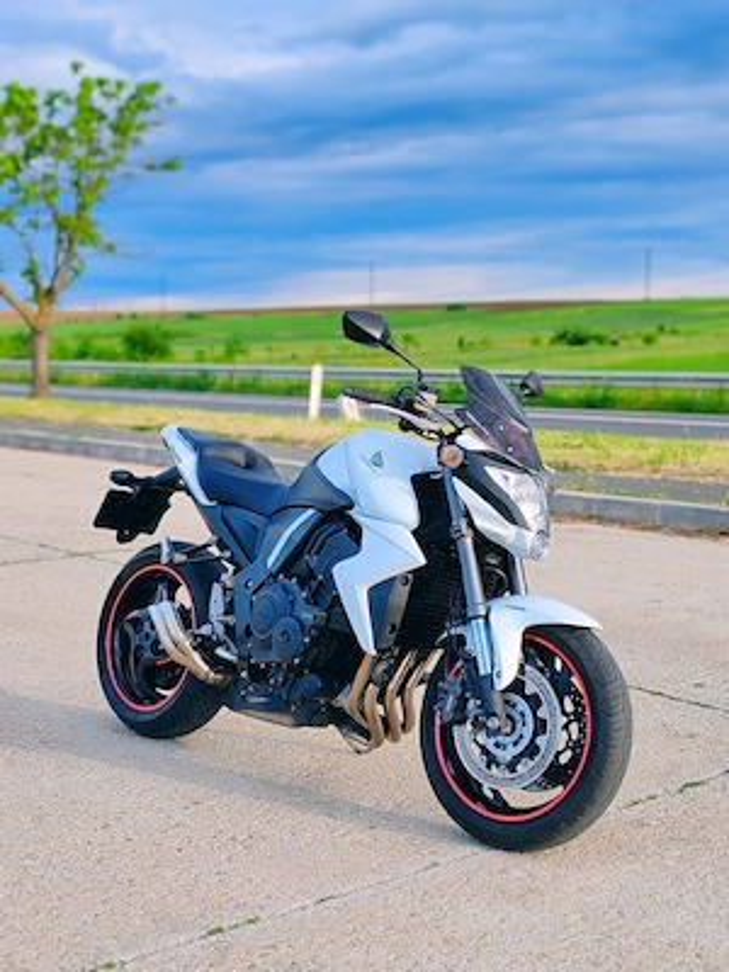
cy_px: 486
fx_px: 1516
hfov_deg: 27.0
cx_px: 364
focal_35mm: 54
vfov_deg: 35.5
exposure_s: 1/141
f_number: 2.4
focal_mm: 6.12
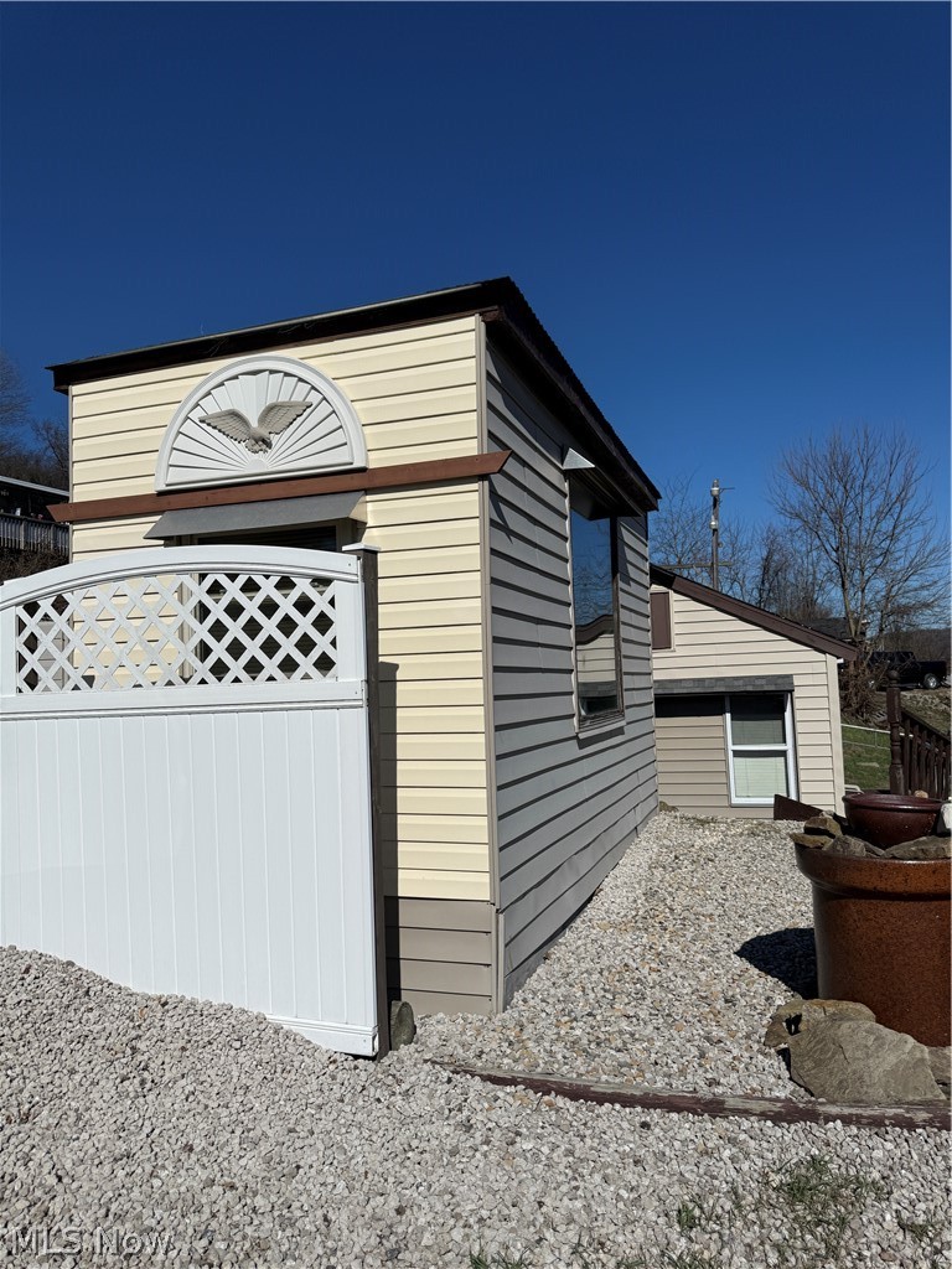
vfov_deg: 71.6
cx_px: 476
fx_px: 880
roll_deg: +2.2
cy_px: 634
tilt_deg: +1.5
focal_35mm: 24
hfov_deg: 56.8
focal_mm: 6.76
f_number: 1.78
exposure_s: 1/14286
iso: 64
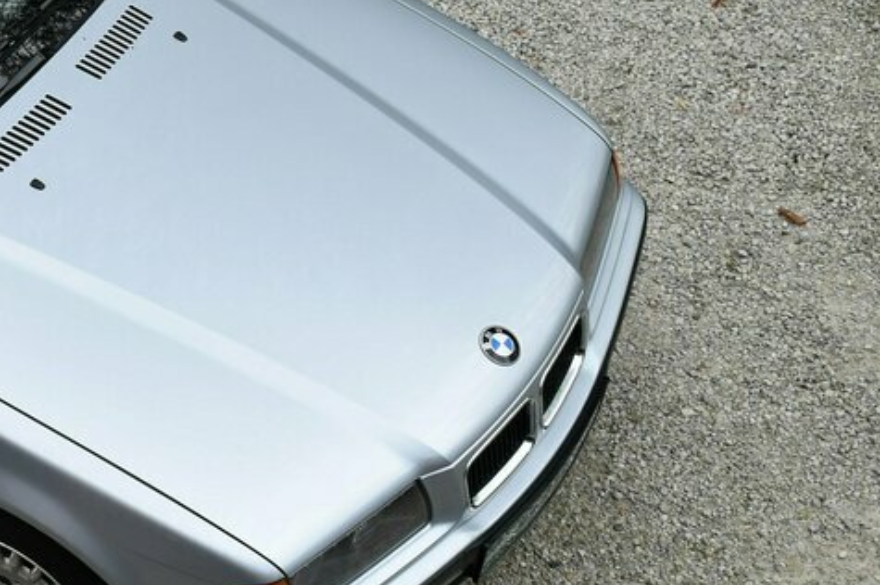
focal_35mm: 91
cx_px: -207
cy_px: 148
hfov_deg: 20.7
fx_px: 2223
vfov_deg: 14.9
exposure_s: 1/250
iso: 200
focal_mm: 24
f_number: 5.6
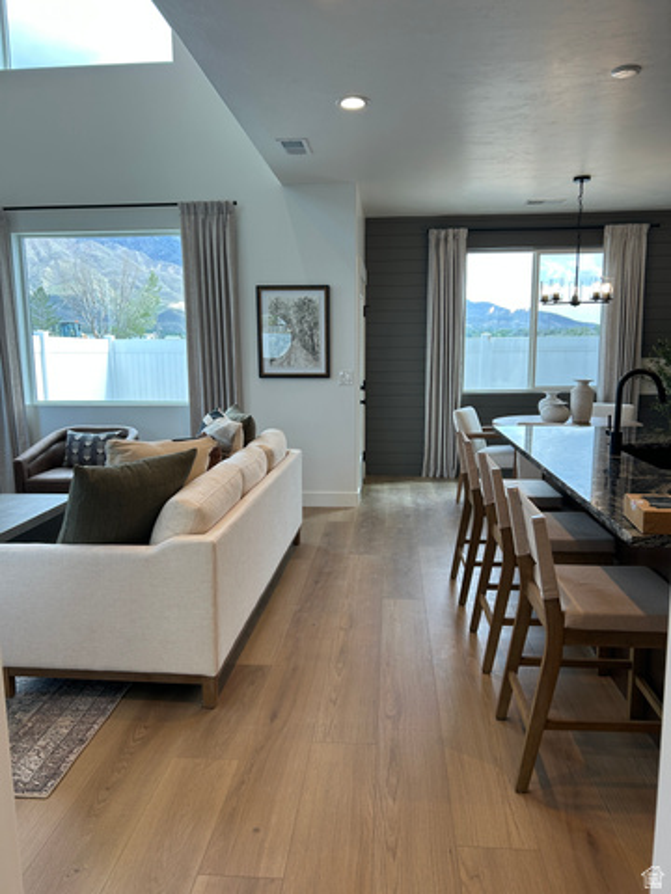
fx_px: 672
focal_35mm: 26
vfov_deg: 67.3
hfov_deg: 53.1
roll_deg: +0.5
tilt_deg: -9.9
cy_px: 447
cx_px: 336
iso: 40
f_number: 1.5
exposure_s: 1/185
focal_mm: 5.7
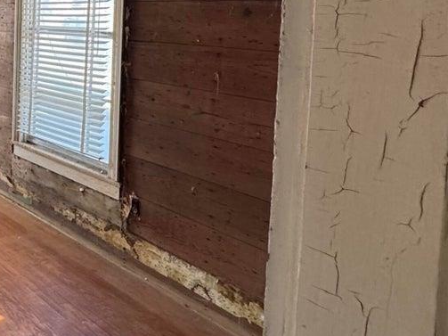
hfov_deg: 39.2
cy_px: 25
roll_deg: -0.4
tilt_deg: -1.0
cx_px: -56
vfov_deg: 35.2
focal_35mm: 38
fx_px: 492
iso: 320
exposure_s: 1/84
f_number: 2.2
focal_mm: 2.22
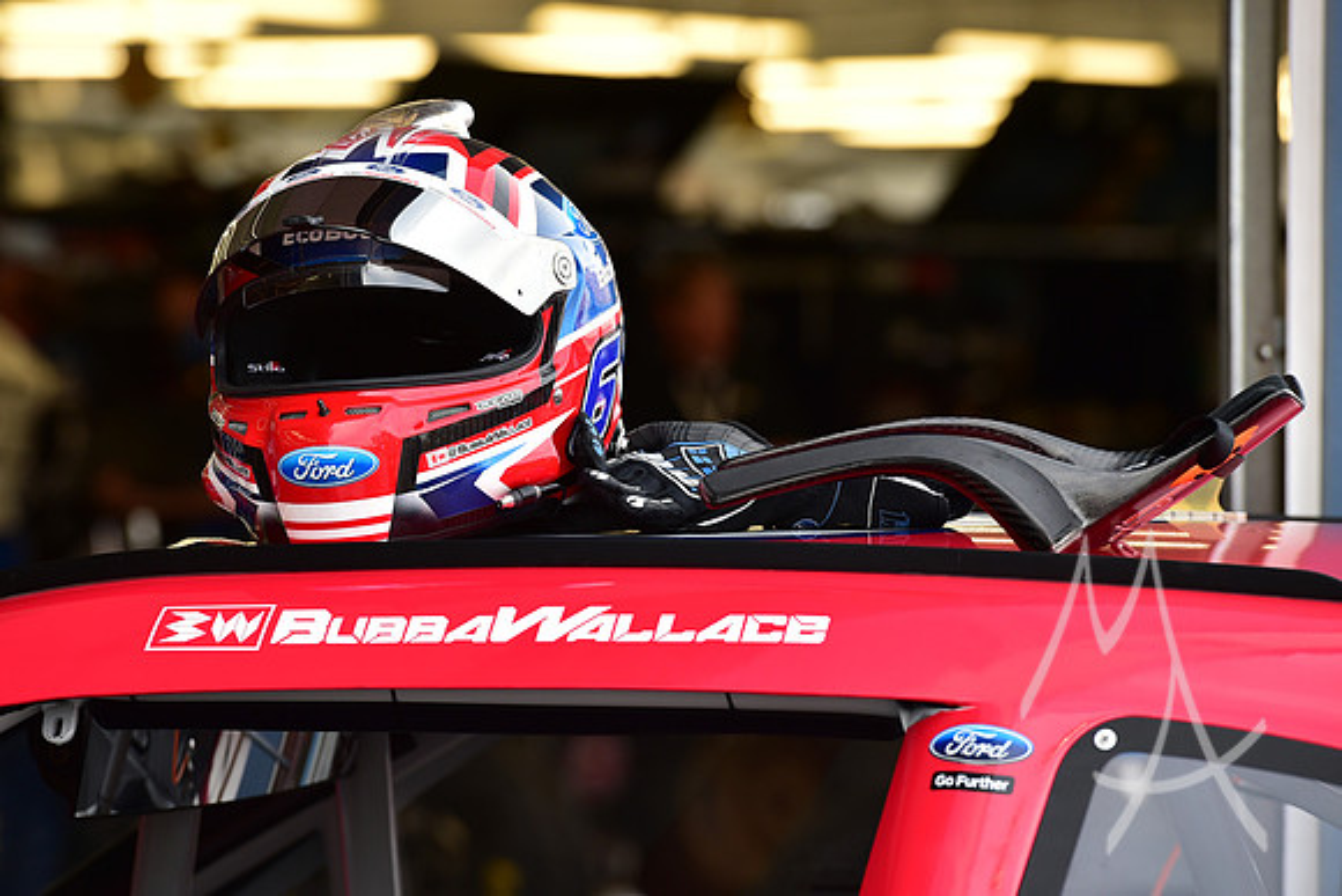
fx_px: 7457
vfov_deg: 6.9
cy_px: 448
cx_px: 671
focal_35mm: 200
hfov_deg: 10.3
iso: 800
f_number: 7.1
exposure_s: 1/400
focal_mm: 200
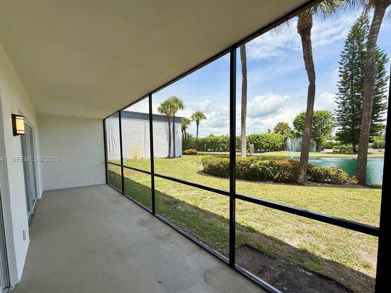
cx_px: 196
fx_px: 181
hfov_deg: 94.5
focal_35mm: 16
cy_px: 160
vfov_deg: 77.9
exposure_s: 1/1050
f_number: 2.2
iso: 50
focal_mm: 2.22
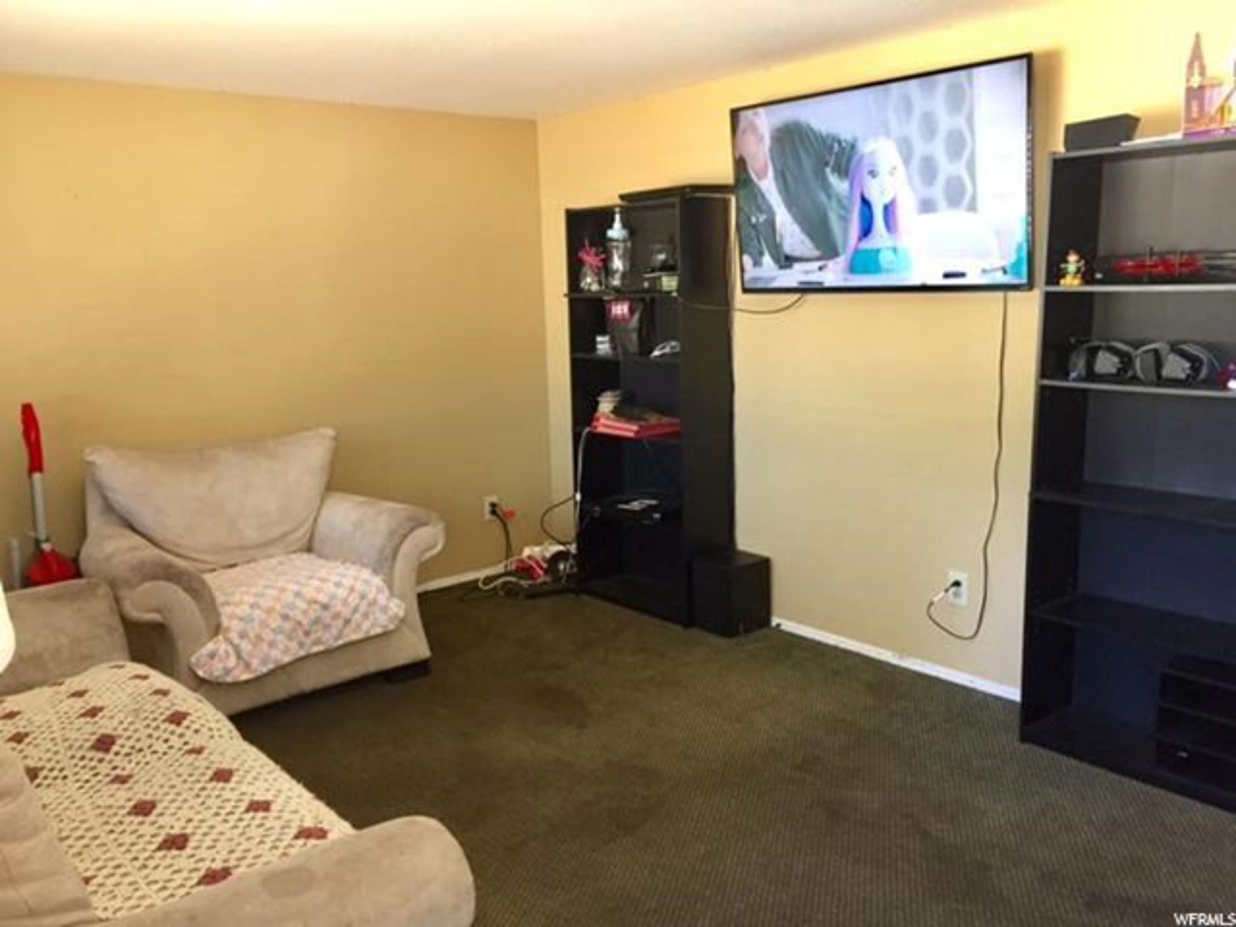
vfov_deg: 48.2
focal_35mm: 29
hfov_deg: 61.7
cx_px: 618
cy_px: 464
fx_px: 1035
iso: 100
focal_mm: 4.15
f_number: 2.2
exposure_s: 1/30
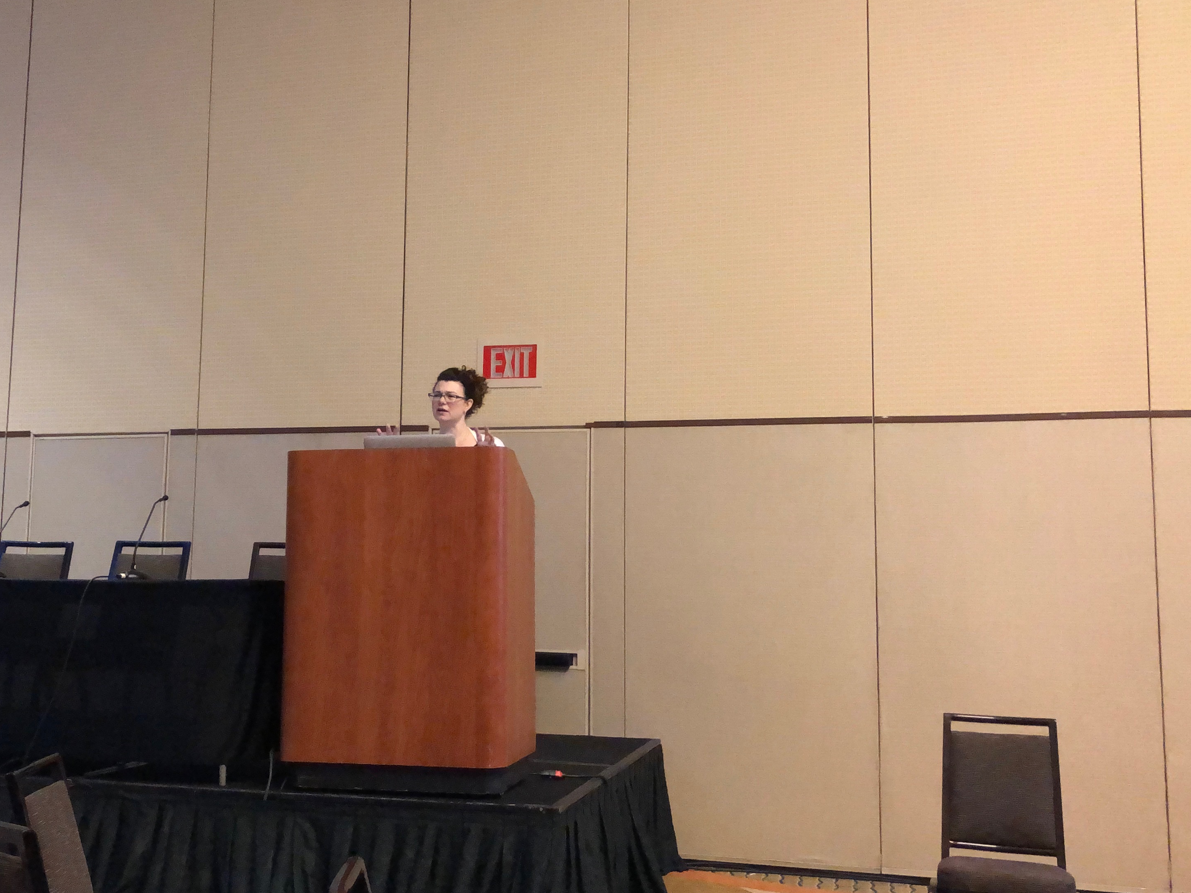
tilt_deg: +5.1
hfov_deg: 47.4
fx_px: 1342
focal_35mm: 39
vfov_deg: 36.8
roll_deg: -1.6
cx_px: 443
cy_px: 460
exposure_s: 1/30
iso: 500
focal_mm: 3.99
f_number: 1.8
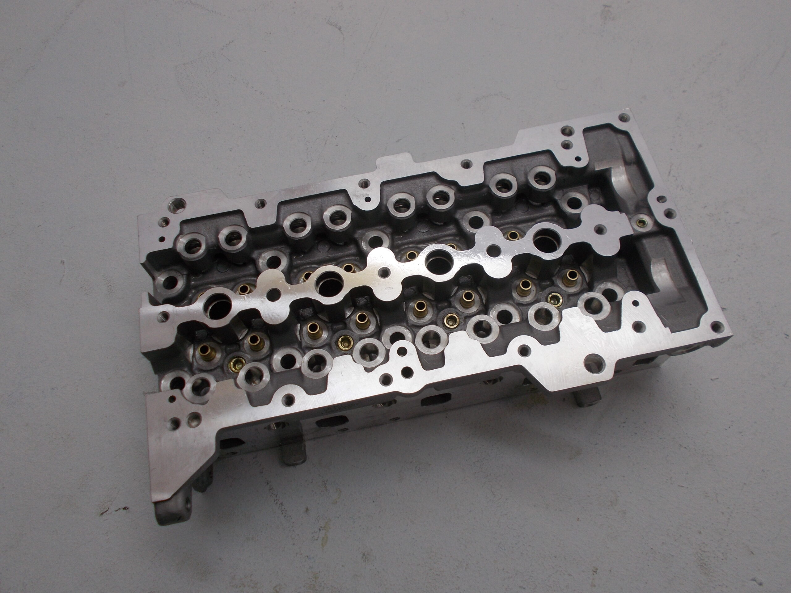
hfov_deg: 60.0
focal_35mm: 30
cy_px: 296
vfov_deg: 46.8
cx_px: 396
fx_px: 686
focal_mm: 5.3
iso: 80
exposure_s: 1/100
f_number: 3.4
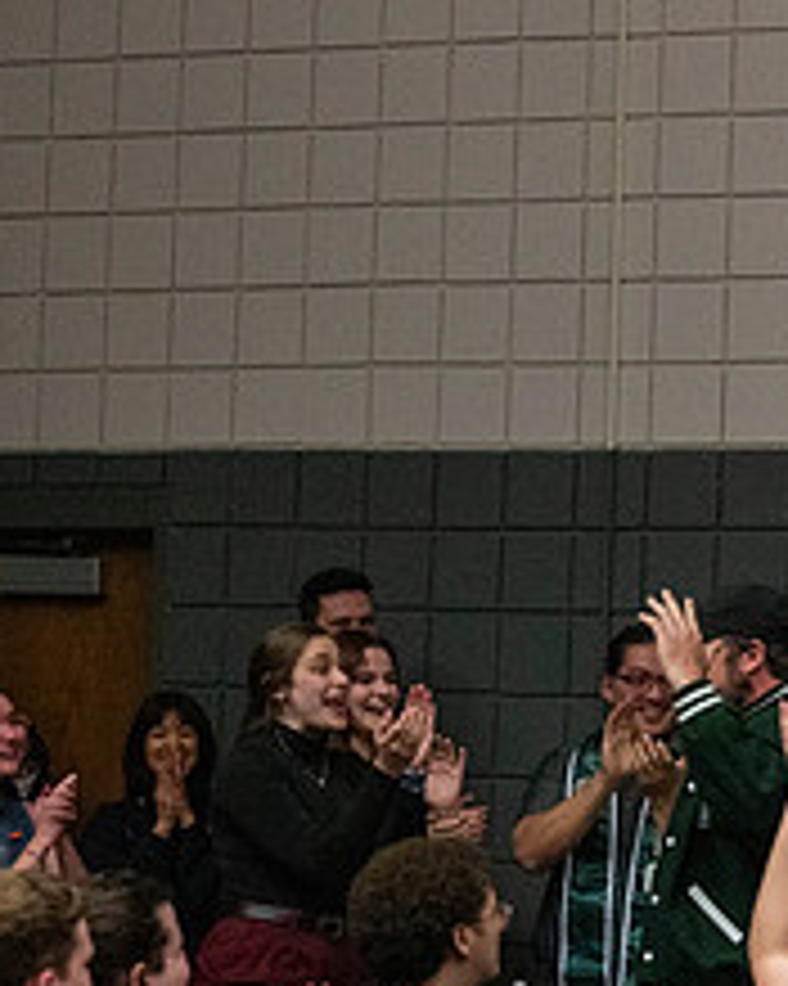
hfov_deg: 10.3
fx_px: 4201
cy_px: 367
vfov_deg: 13.4
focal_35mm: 144
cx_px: 1211
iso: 10000
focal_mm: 58
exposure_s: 1/500
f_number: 4
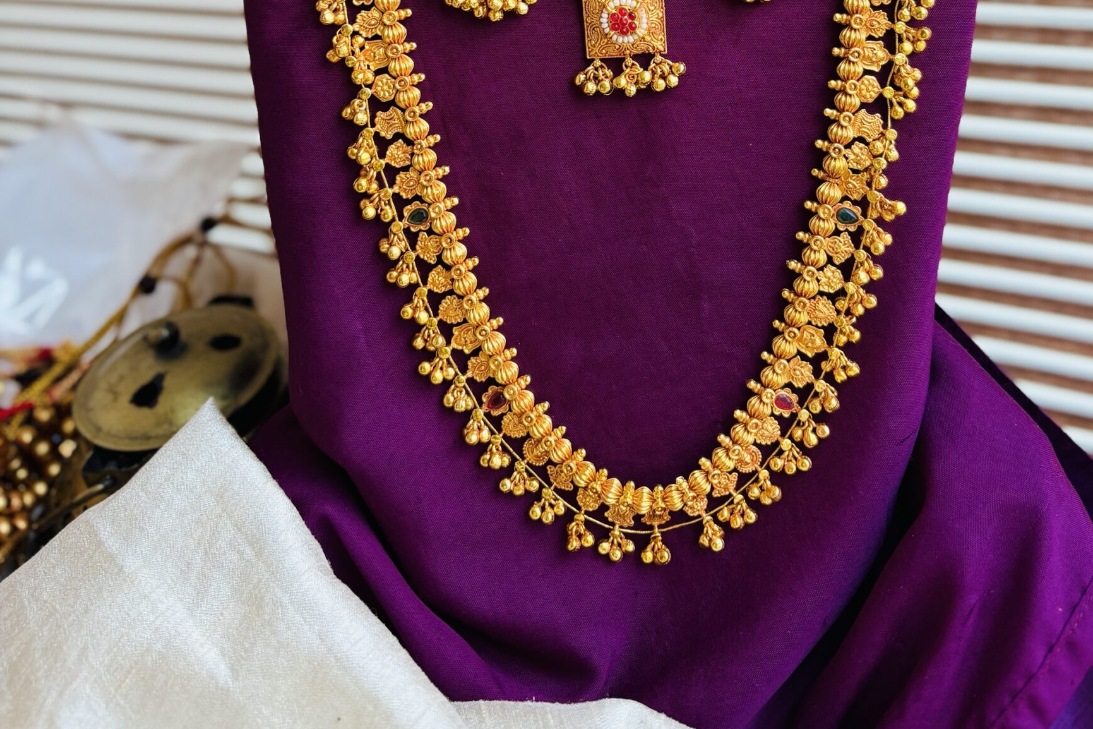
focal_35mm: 40
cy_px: -78
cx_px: 605
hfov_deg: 48.4
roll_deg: +3.2
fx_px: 1214
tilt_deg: -9.0
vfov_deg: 29.9
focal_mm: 5.96
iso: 100
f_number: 1.6
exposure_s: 1/121
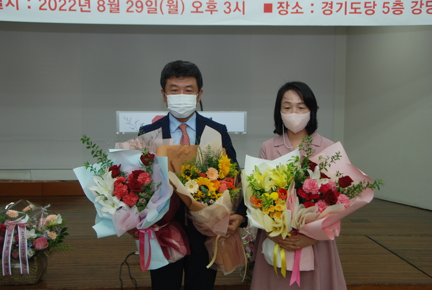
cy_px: 145
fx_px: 523
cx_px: 216
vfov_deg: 31.0
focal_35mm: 44
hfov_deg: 44.9
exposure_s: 1/60
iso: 200
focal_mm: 29
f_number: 5
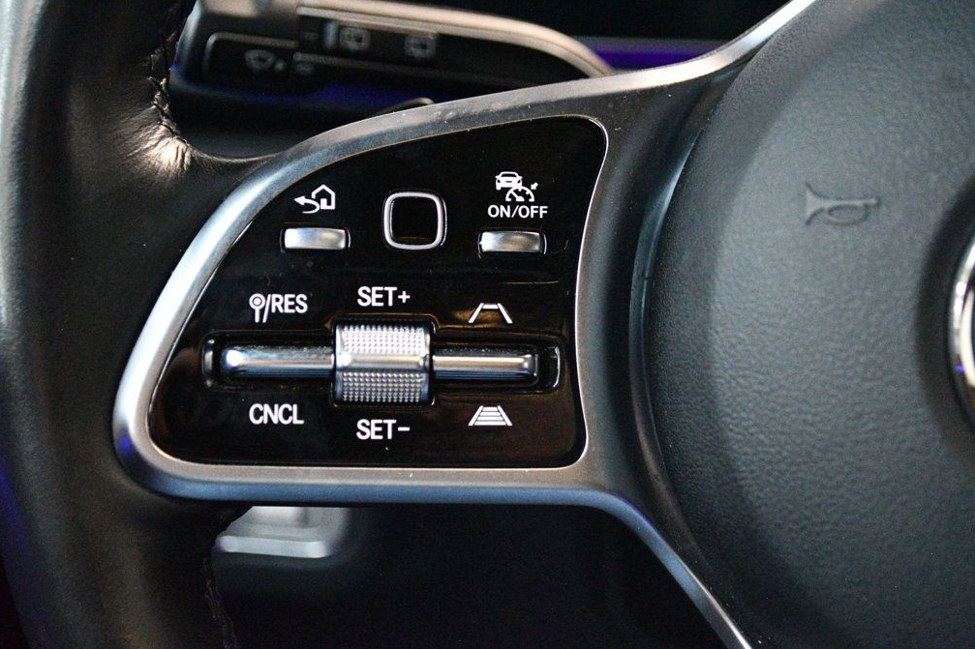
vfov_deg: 22.3
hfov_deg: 32.9
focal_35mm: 61
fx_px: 1652
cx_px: 489
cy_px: 326
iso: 11400
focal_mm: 40
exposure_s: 1/60
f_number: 5.3
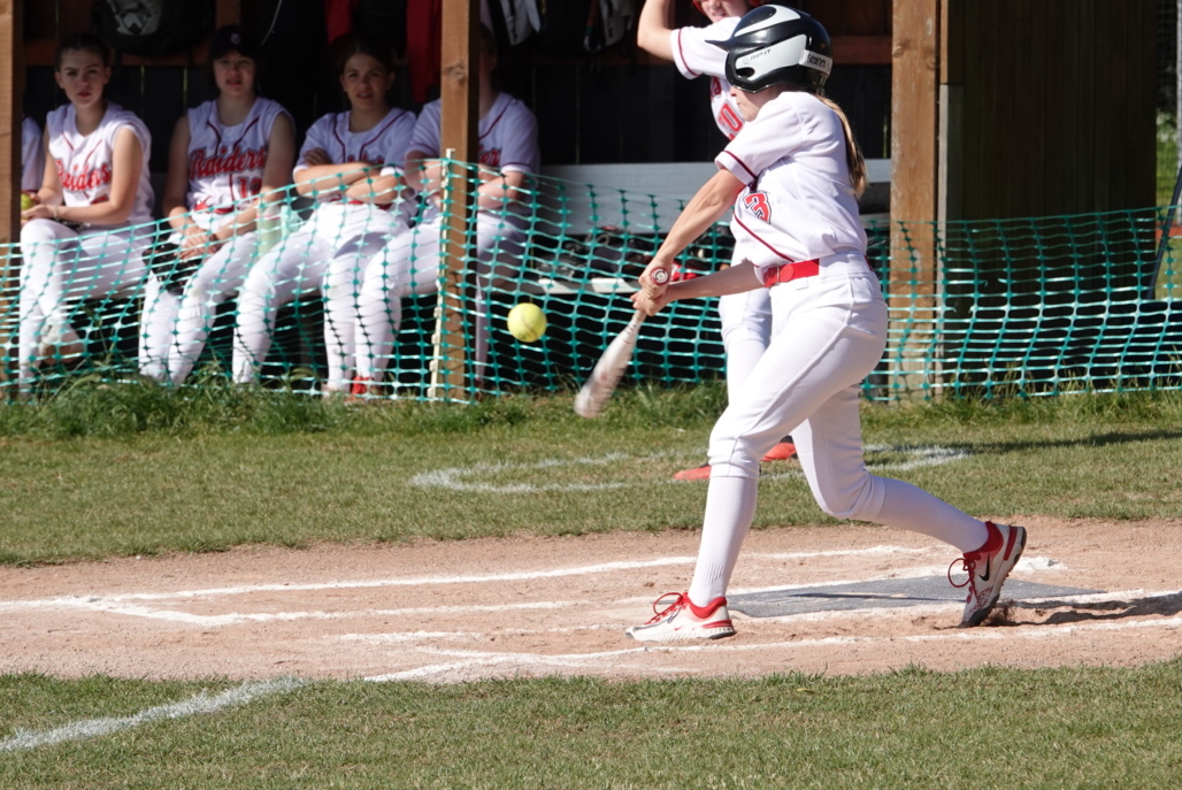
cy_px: 181
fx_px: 12288
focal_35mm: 374
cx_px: 775
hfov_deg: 5.5
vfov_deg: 3.7
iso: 100
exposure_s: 1/1000
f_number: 4
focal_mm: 87.11
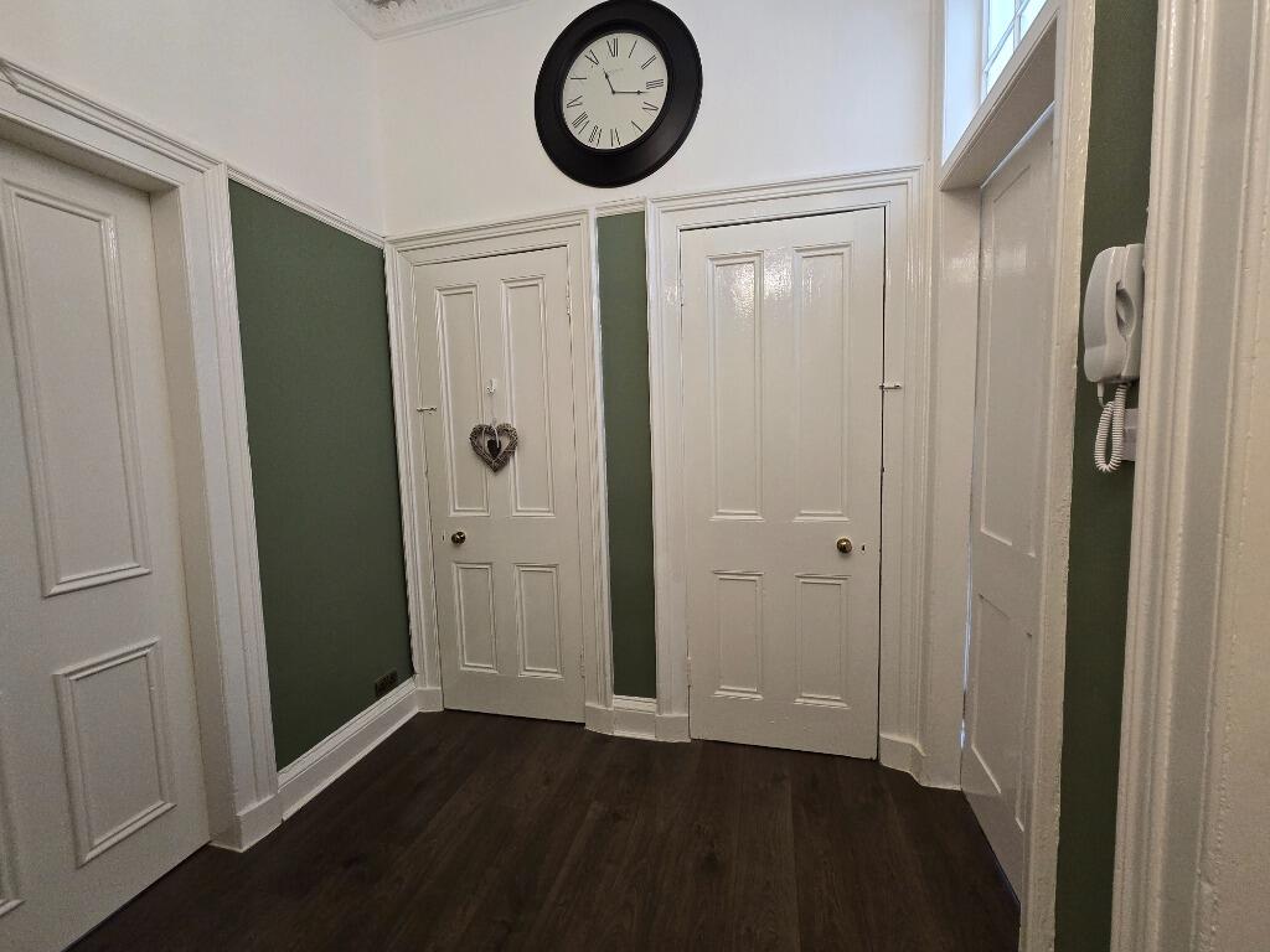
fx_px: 477
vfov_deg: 89.9
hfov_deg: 106.2
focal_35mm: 13
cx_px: 635
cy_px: 476
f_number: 2.2
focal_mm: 2.2
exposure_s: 1/100
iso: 500
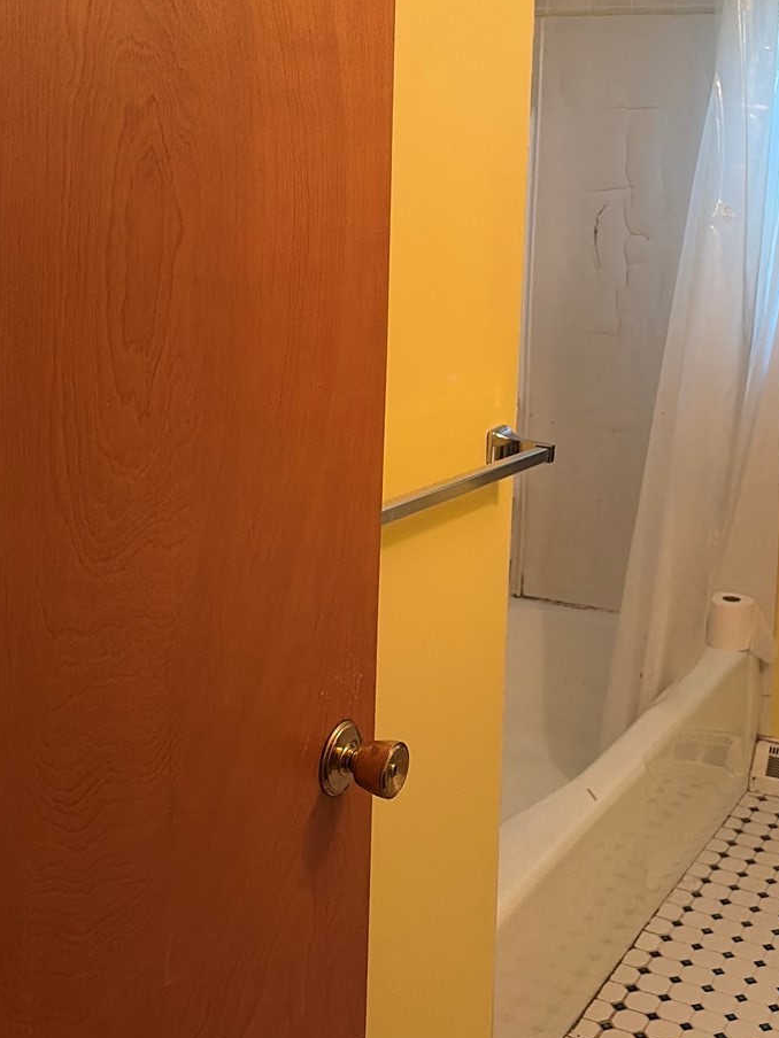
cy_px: 336
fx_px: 1380
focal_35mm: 46
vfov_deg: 40.7
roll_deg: -3.4
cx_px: 566
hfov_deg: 31.1
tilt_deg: -5.5
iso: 320
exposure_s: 1/60
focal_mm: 5.96
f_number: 1.6
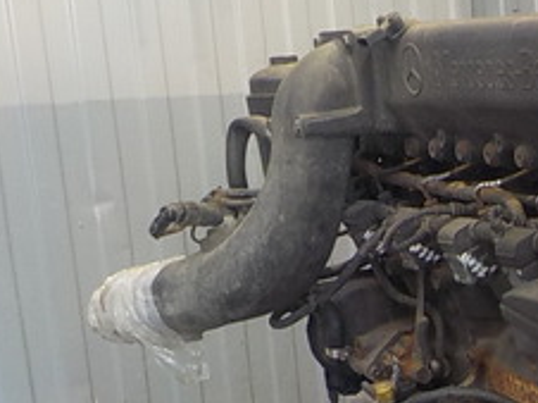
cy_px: 424
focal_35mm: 85
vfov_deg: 16.9
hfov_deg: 20.7
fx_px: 1320
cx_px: 726
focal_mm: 4.1
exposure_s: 1/30
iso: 160
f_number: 3.3
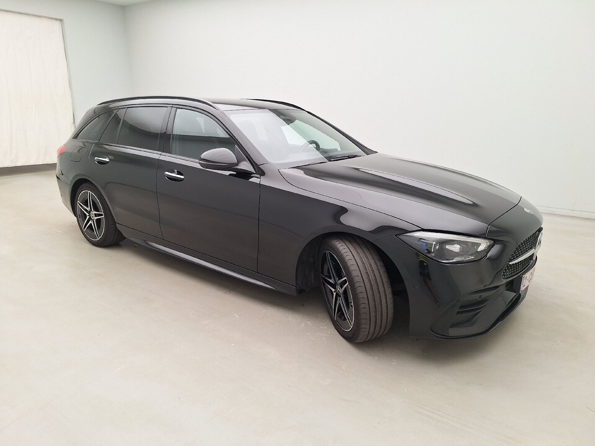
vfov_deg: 58.9
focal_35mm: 23
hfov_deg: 73.9
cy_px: 223
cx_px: 298
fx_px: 395
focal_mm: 5.54
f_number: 1.8
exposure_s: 1/100
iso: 64
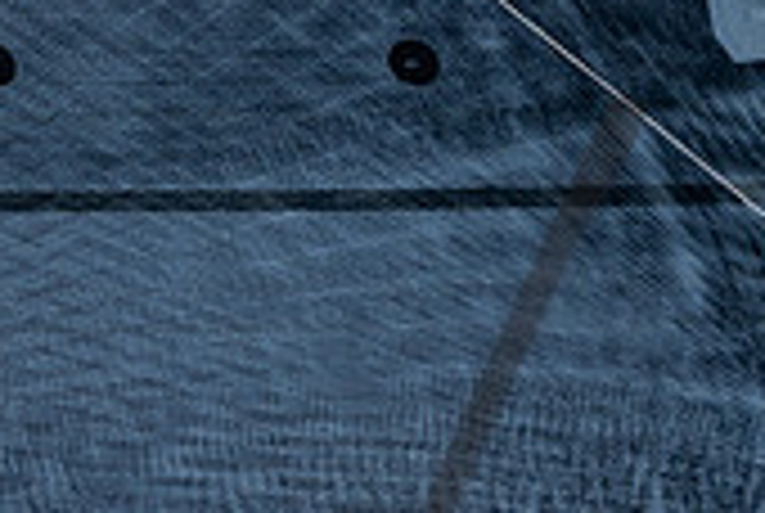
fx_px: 56879
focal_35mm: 2672
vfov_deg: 0.5
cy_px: 880
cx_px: 1289
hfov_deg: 0.8
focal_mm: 400
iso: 320
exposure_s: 1/1600
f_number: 5.6
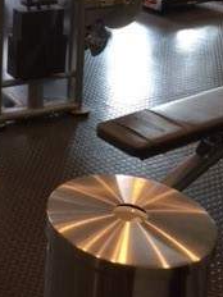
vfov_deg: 22.9
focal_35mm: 80
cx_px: -38
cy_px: -37
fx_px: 687
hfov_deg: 17.6
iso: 40
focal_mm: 4.15
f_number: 2.2
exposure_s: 1/30
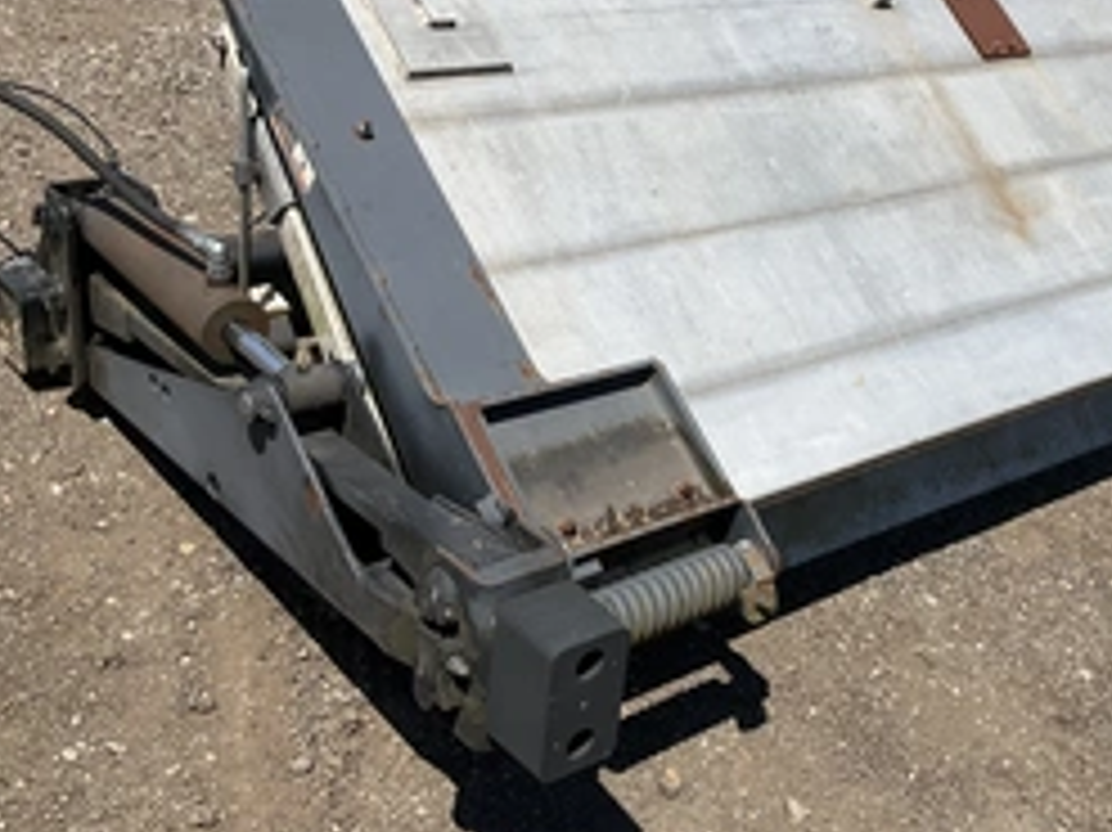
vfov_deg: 30.8
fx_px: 1509
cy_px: 342
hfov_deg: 39.8
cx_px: 774
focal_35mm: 47
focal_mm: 3
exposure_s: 1/2427
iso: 25
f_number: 1.8
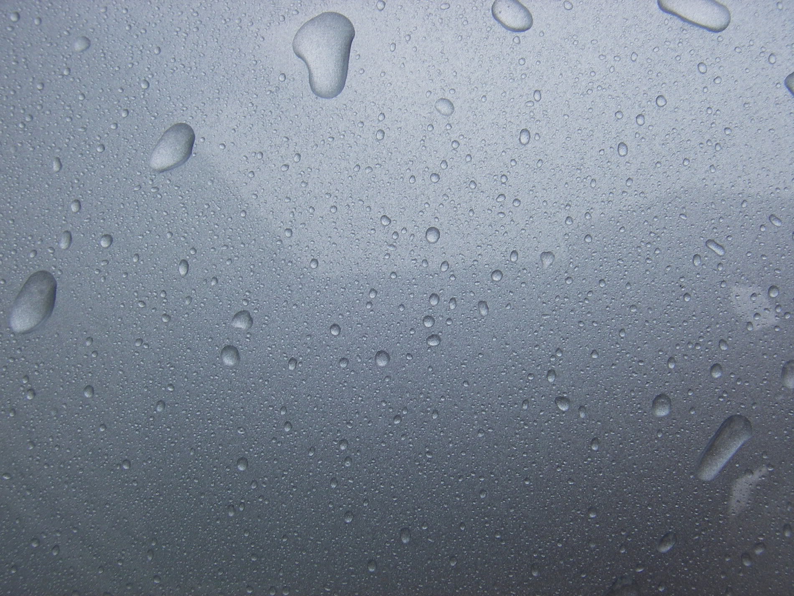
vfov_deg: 37.7
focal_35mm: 38
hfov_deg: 49.0
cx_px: 397
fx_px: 872
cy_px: 298
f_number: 6.6
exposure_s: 1/125
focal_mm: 6.3
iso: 50
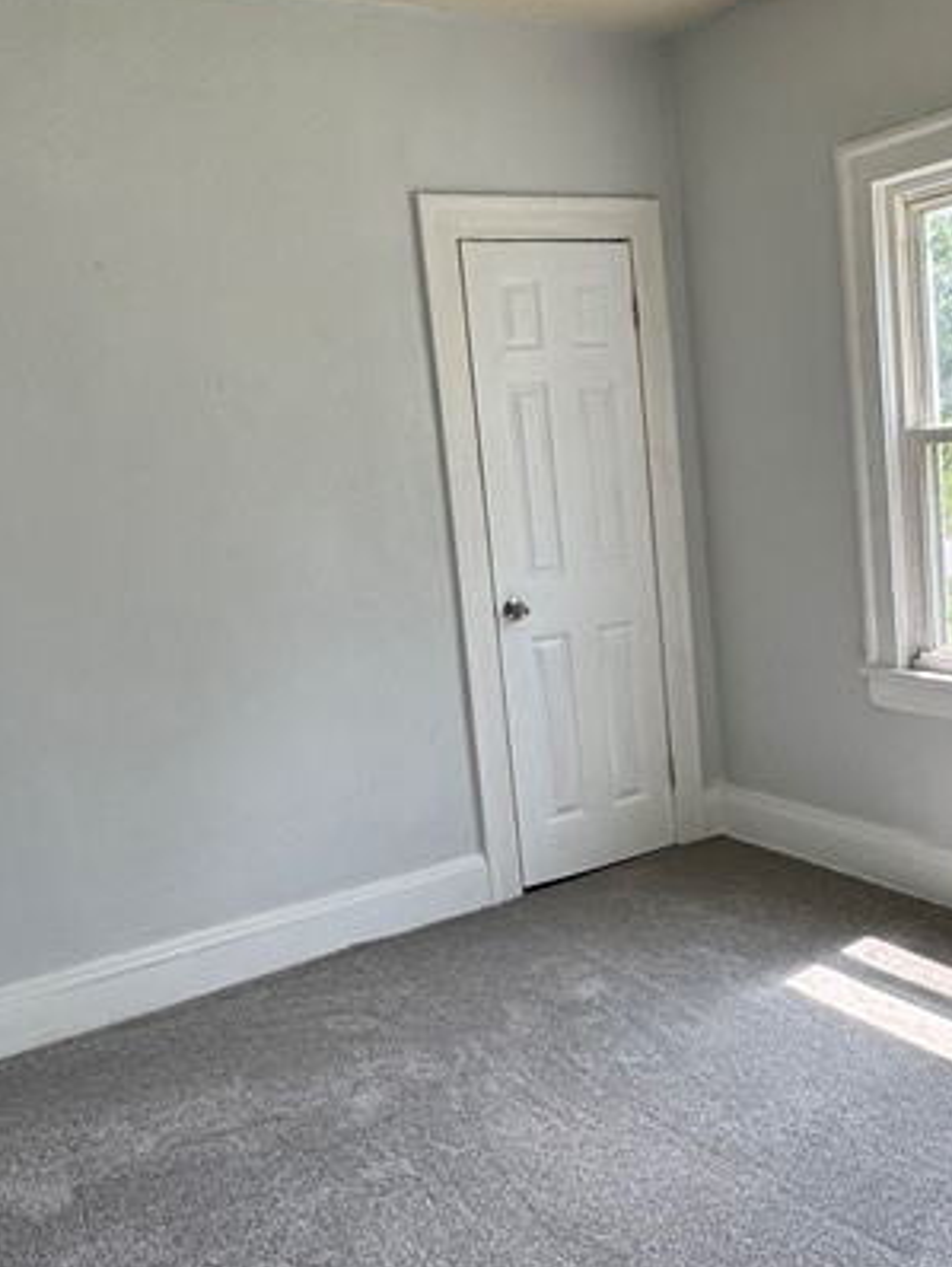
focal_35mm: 36
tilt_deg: -9.1
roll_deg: +6.1
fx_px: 1319
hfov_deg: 39.2
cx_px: 634
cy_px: 643
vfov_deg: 51.3
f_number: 2.2
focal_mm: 2.22
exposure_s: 1/164
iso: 40
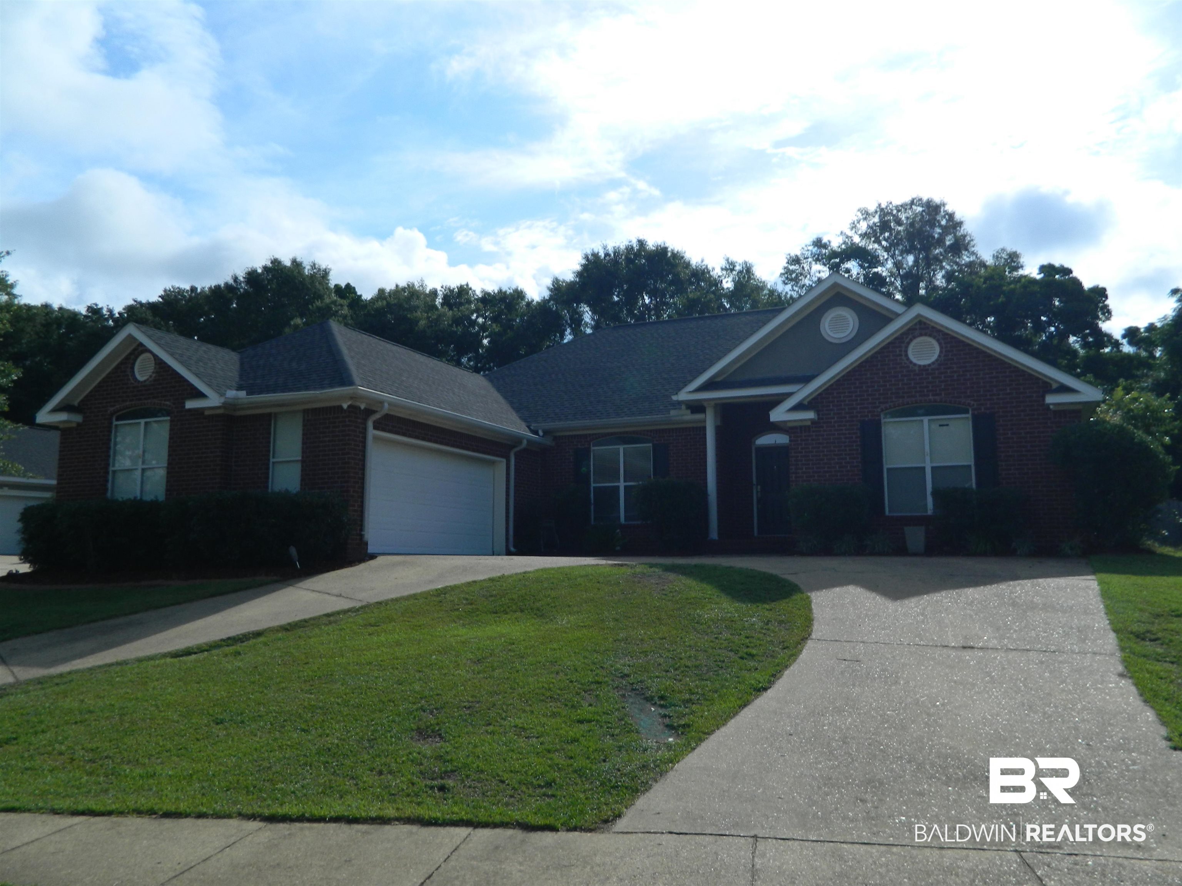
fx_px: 854
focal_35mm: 25
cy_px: 443
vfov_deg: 54.9
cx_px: 591
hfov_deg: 69.4
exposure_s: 1/200
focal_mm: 4.5
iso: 80
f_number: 8.7
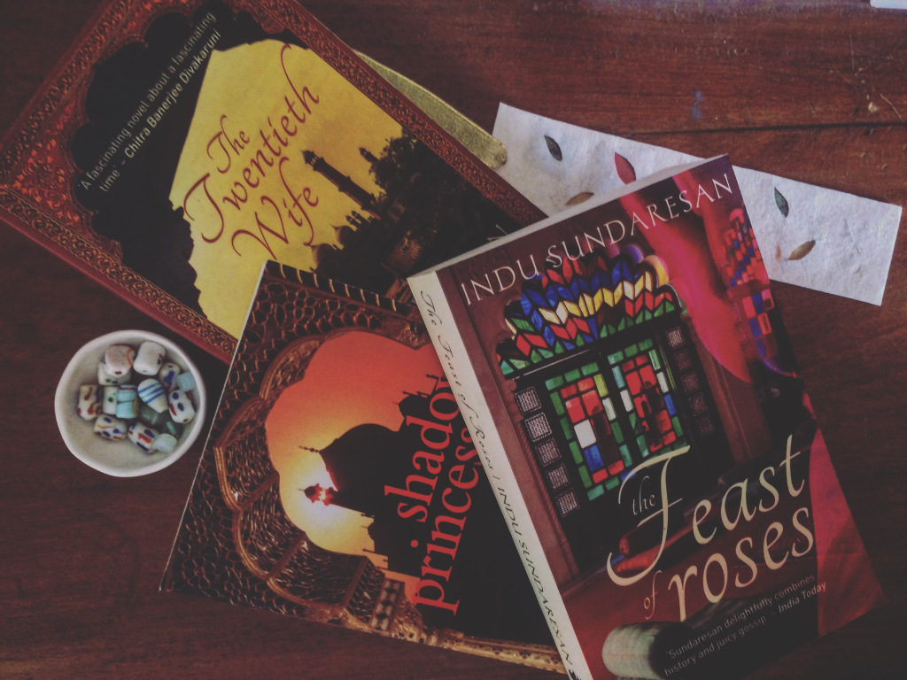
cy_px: 340
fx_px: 760
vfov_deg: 48.2
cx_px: 454
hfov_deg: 61.7
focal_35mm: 29
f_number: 2.2
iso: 250
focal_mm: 4.15
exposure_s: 1/17
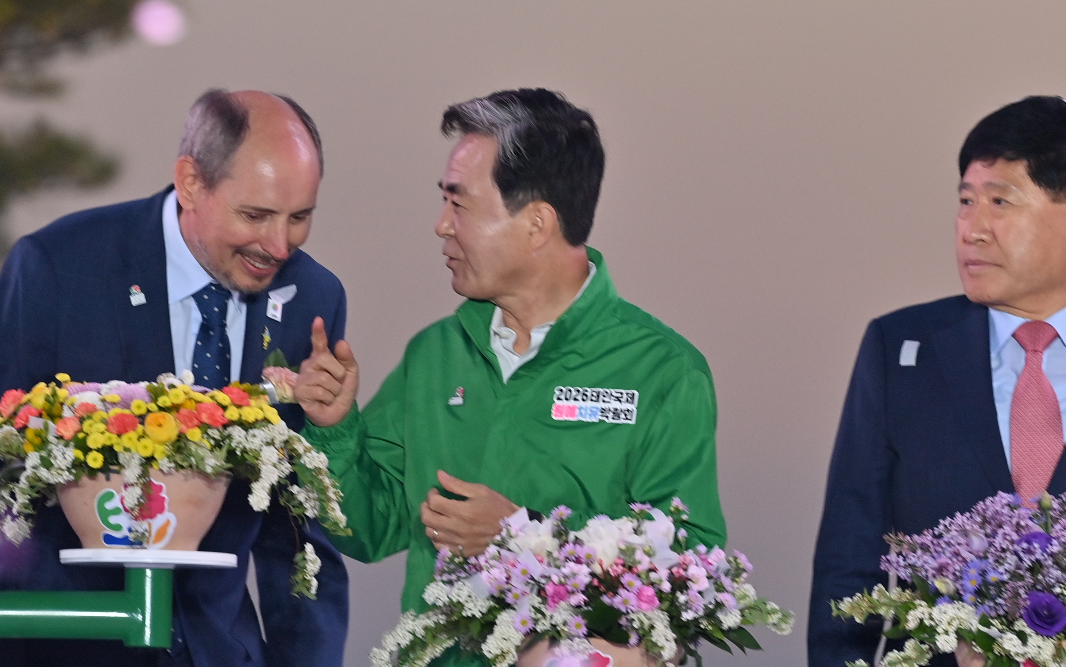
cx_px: 501
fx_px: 11999
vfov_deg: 3.2
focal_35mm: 413
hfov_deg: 5.1
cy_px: 279
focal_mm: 200
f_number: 4
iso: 400
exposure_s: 1/250
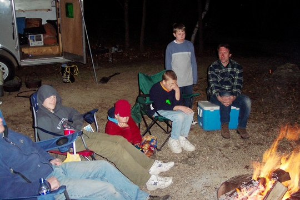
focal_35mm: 38
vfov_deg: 35.1
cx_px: 150
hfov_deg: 50.7
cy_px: 100
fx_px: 317
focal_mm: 8
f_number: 2.8
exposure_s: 1/30
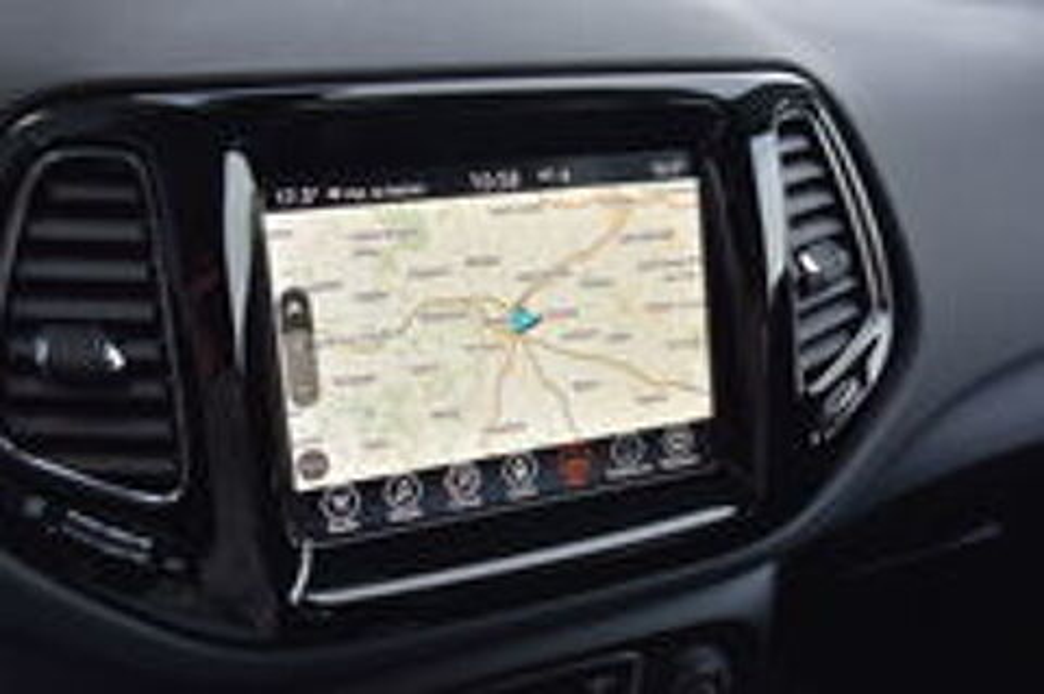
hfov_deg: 53.2
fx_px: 1043
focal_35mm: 36
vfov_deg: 36.8
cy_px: 347
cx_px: 522
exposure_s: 1/125
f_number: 5.6
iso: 280
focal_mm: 24
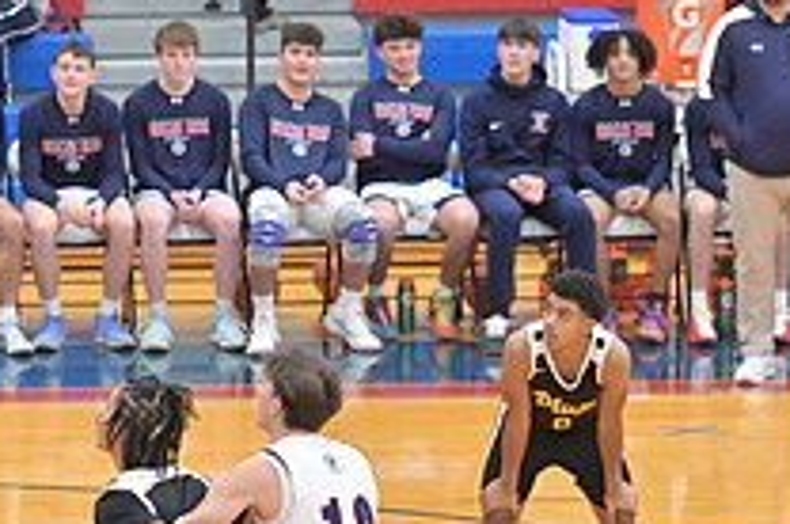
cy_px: 148
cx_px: -125
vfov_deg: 4.4
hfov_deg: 6.6
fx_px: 6858
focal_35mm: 313
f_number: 4
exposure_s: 1/800
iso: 8000
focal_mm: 112
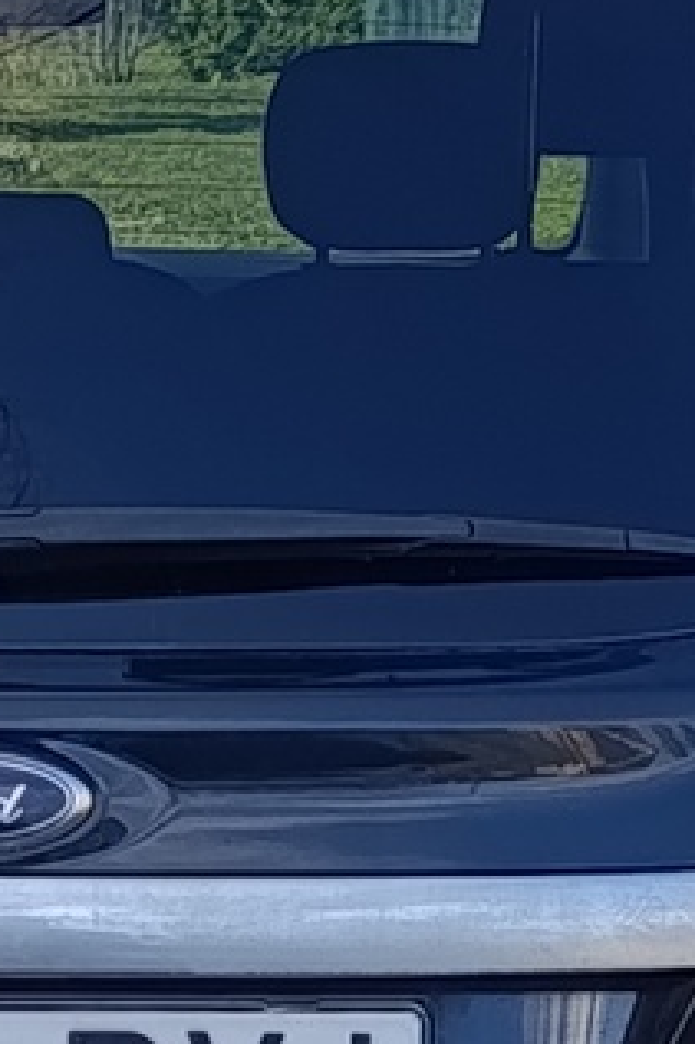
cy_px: 899
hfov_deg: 7.6
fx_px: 5189
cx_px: 5
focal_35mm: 179
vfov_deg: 11.4
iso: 50
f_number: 1.6
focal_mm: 6.14
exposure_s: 1/181
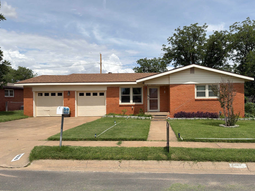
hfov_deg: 65.2
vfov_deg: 51.3
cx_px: 140
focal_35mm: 27
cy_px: 99
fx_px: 199
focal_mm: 6.76
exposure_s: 1/8264
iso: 80
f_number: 1.78
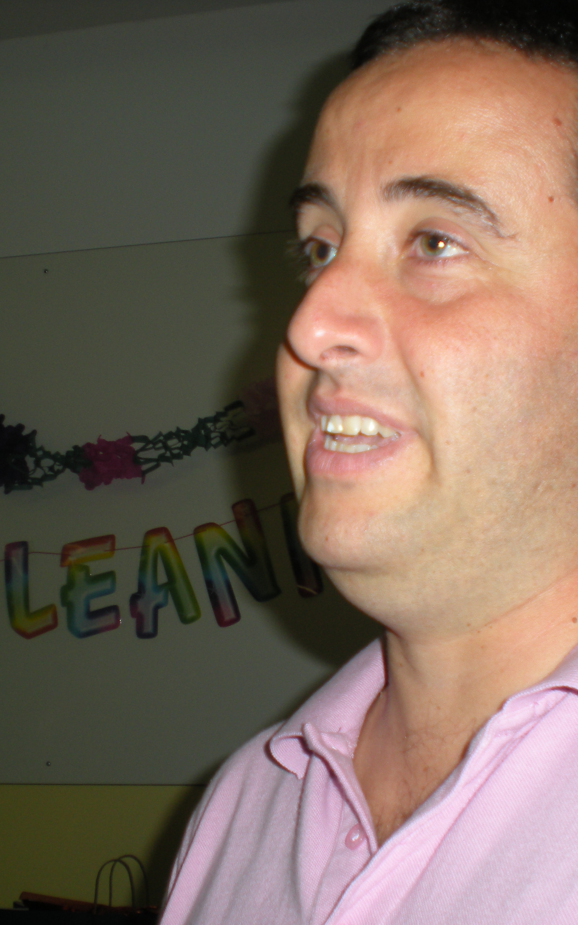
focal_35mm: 54
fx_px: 1361
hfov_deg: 23.9
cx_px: 221
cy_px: 463
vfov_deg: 37.5
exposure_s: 1/60
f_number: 3.1
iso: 64
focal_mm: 6.3
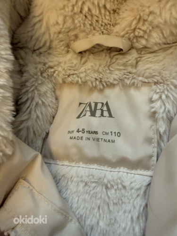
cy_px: 118
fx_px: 164
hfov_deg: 56.8
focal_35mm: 24
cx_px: 88
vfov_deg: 71.6
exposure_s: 1/72
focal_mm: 2.22
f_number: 2.2
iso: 320
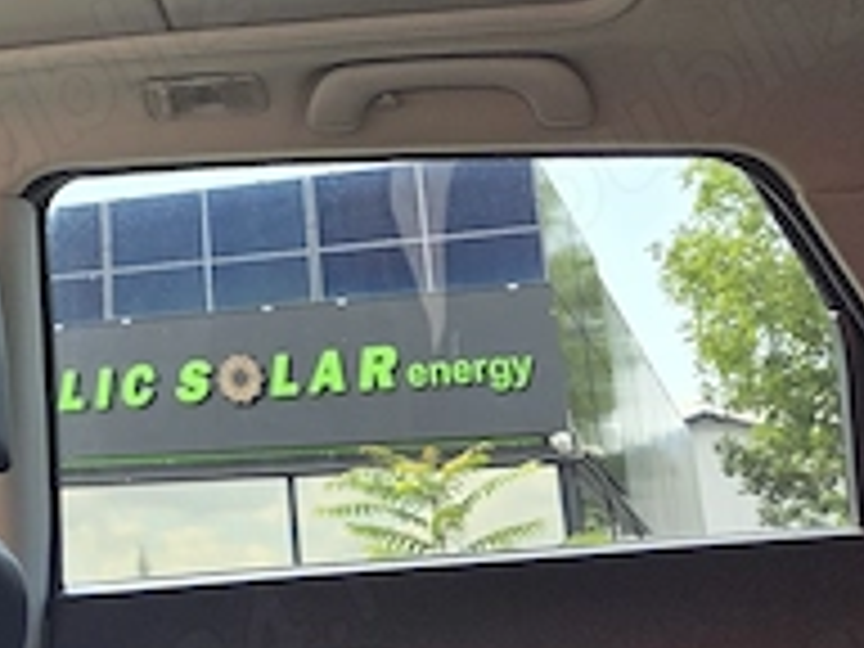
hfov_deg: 24.7
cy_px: 72
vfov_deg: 20.1
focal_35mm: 72
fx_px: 1797
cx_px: -144
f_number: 1.8
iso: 40
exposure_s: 1/180
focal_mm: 5.4
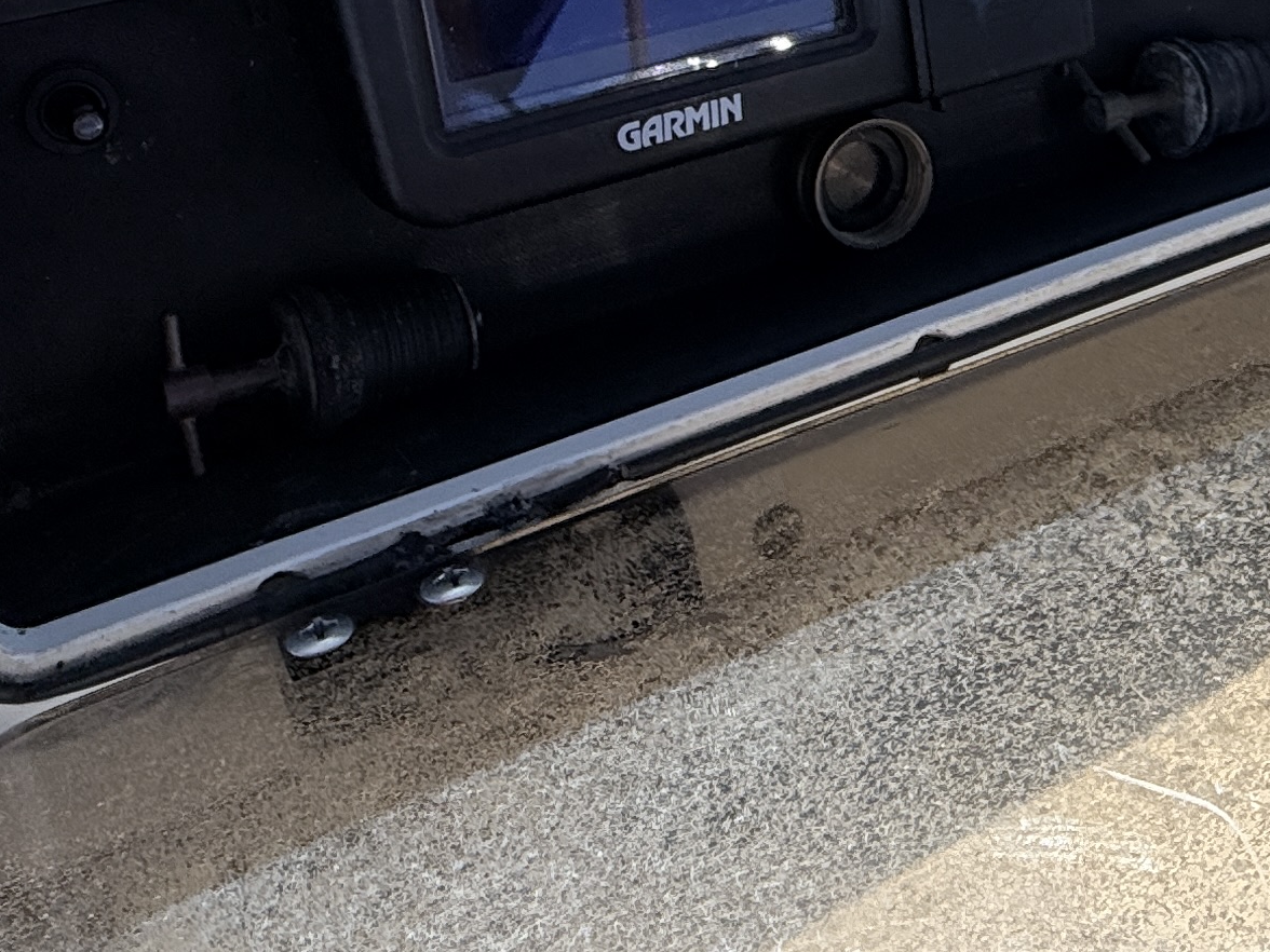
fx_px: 1761
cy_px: -54
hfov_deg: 38.4
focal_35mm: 48
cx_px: 983
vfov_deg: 28.0
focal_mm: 2.22
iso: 40
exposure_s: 1/625
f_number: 2.2
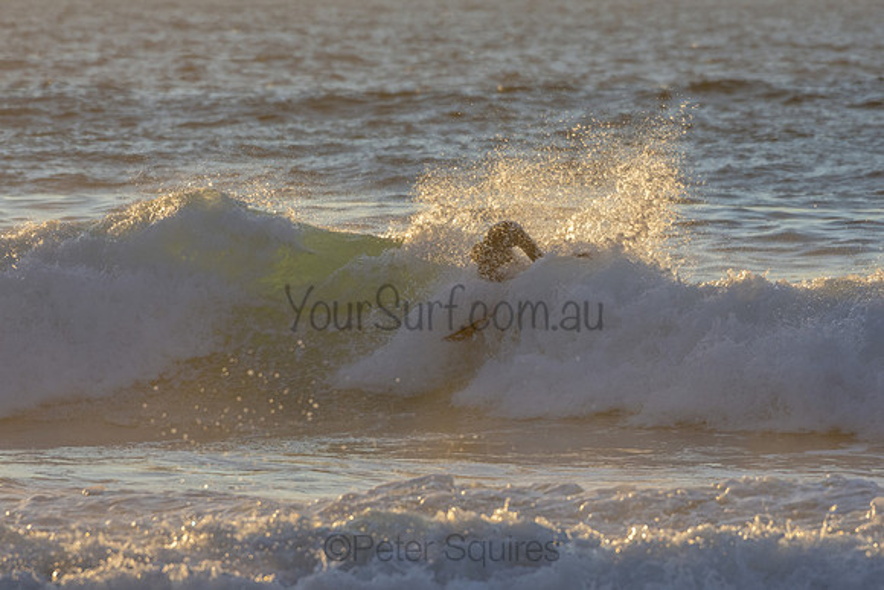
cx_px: 457
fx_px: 15095
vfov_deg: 2.2
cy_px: 285
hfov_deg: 3.4
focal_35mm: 615
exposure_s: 1/1250
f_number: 5.6
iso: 280
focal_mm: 380
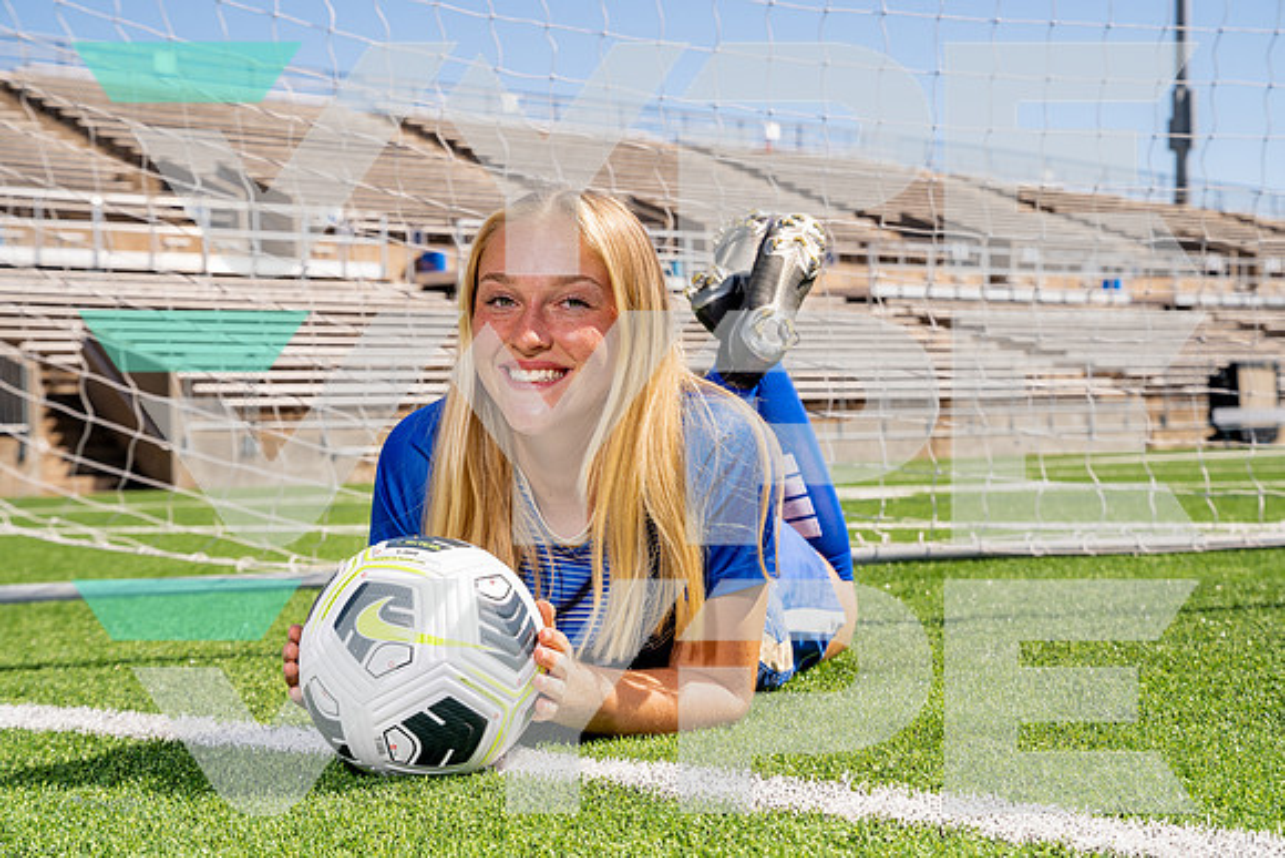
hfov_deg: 30.5
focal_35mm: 66
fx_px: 2356
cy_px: 429
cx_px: 642
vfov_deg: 20.6
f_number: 8
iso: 100
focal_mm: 66
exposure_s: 1/250
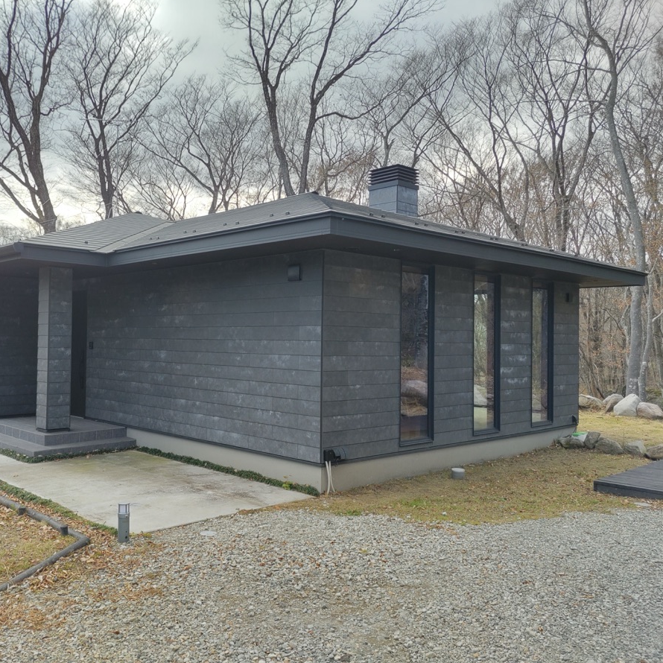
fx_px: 672
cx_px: 229
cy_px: 331
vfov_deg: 52.5
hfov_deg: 51.7
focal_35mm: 31
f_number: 1.79
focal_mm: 4.8
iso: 113
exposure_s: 1/100
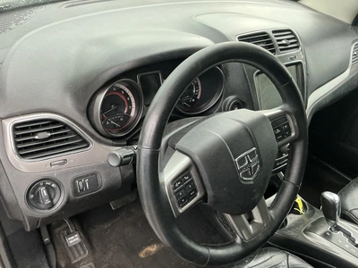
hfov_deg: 63.4
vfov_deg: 49.7
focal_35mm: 28
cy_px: 134
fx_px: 290
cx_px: 179
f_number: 1.8
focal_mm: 3
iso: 250
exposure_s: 1/60
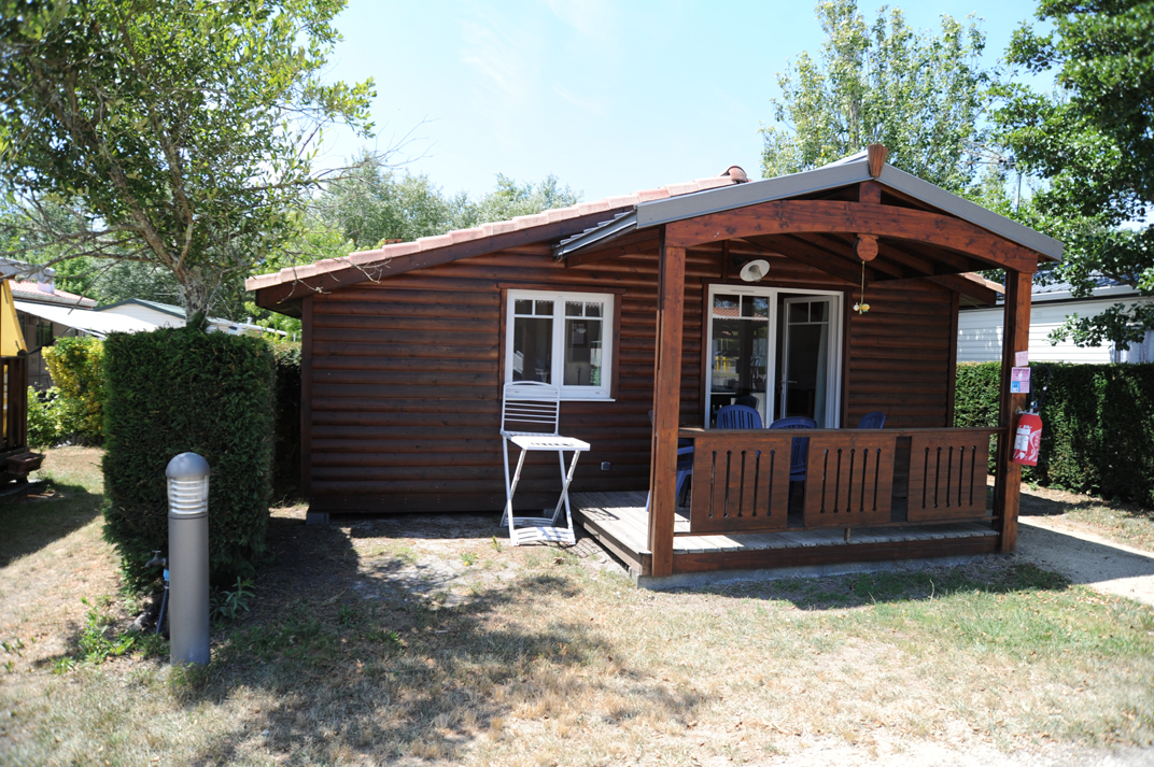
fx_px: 769
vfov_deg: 53.1
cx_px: 577
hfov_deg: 73.8
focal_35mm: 24
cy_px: 384
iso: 200
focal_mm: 24
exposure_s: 1/500
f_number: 4.5
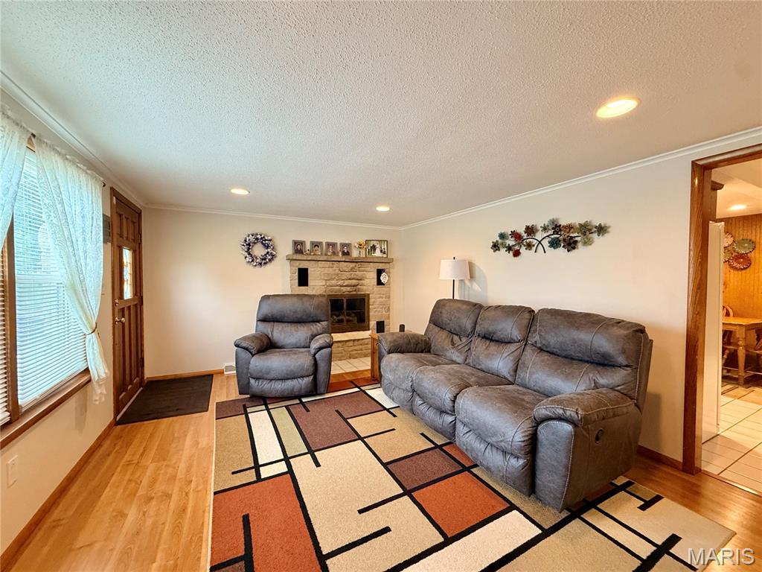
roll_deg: +0.1
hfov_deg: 102.1
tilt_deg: -2.2
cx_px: 381
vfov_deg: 85.7
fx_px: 308
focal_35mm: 14
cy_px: 286
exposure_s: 1/60
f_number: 2.2
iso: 400
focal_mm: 2.22
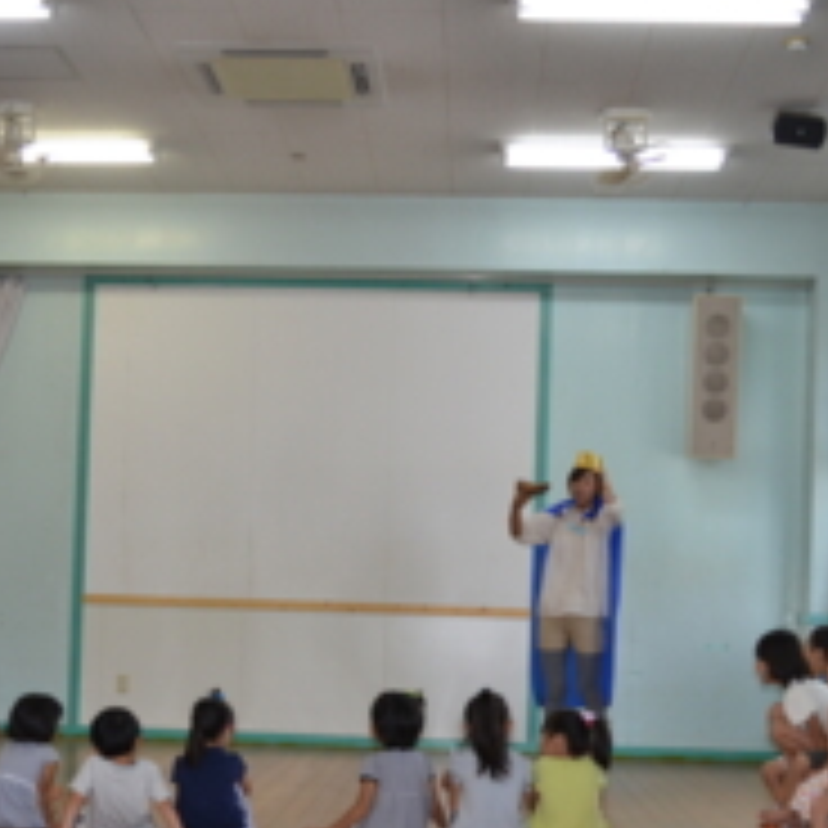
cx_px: 369
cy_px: 583
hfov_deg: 28.1
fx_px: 1651
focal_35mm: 61
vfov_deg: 27.9
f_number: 4
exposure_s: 1/100
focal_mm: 22
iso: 400
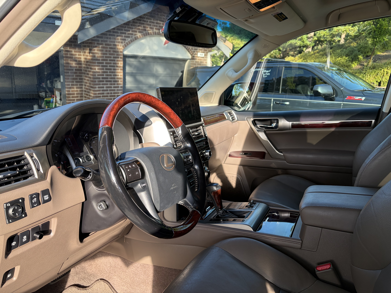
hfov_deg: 67.3
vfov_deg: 53.1
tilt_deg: -14.4
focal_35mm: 26
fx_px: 294
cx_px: 196
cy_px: 146
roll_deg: -2.5
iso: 50
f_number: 1.6
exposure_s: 1/234
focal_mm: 5.96
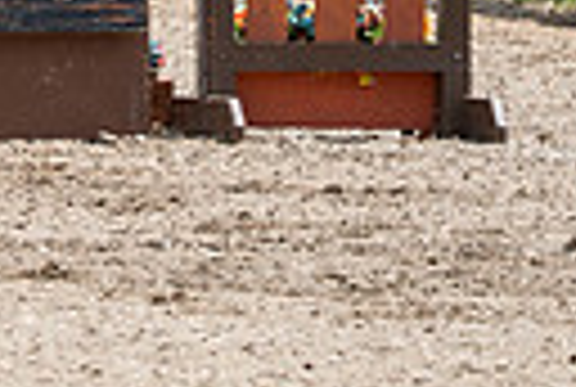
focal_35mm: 1184
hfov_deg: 1.7
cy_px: -466
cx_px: -432
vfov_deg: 1.2
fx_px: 18988
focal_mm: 262
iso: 100
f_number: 5.6
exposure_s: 1/400
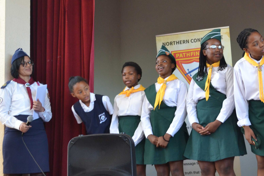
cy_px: 83
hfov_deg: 25.3
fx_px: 579
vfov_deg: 17.3
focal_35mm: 79
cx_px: 207
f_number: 4.8
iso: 1000
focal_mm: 32
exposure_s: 1/60
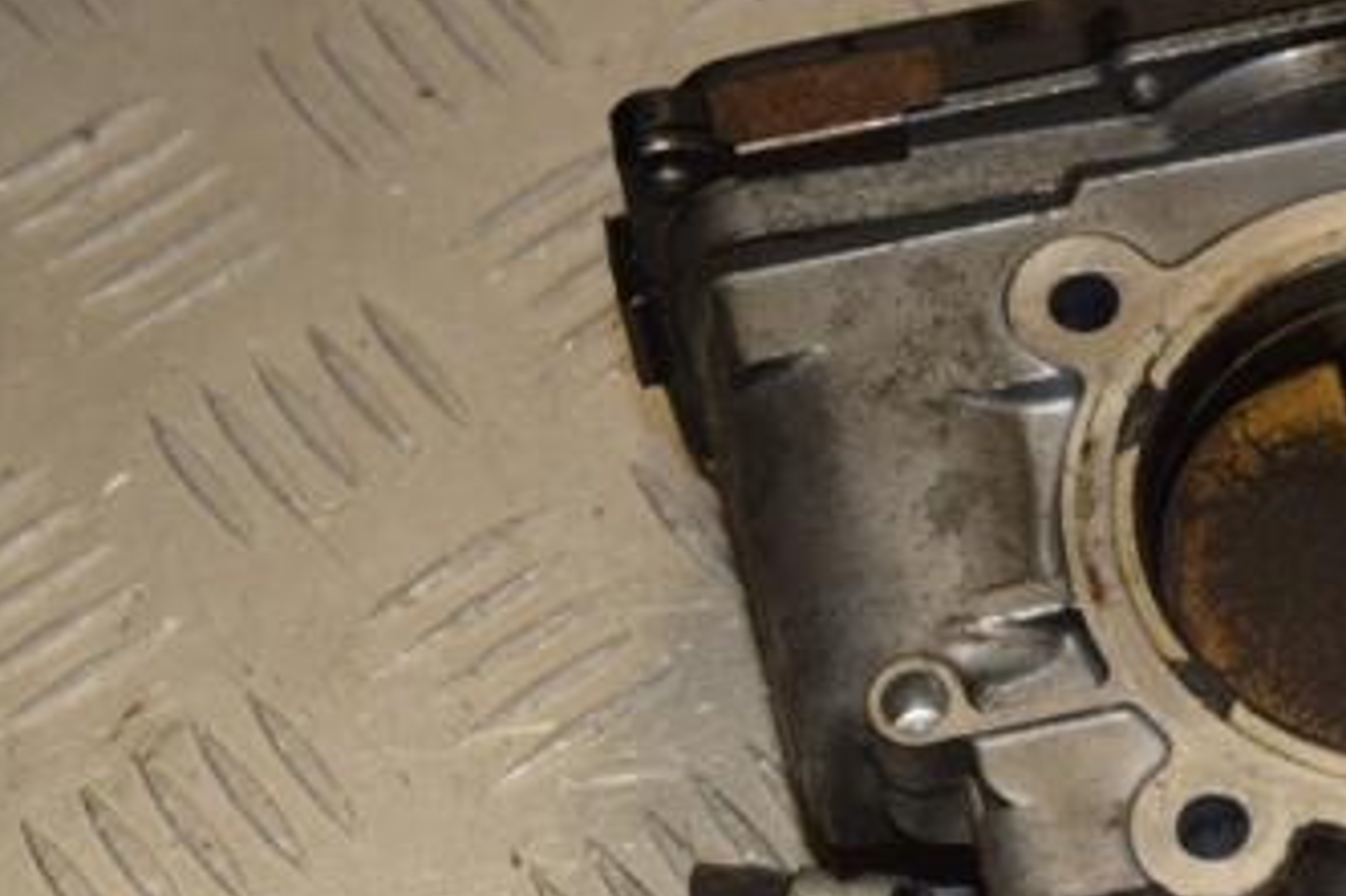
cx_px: 1172
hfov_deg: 14.4
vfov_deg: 9.7
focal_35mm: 141
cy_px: 551
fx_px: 5269
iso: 800
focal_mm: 52
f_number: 7.1
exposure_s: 1/200
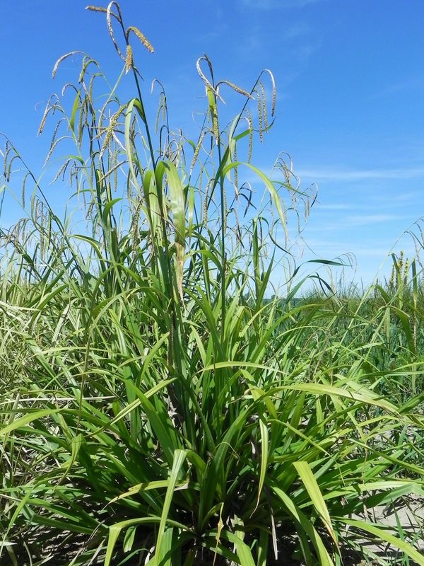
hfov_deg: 53.1
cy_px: 283
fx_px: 425
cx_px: 212
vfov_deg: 67.3
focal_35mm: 26
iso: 160
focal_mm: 4.6
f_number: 7.1
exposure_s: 1/446
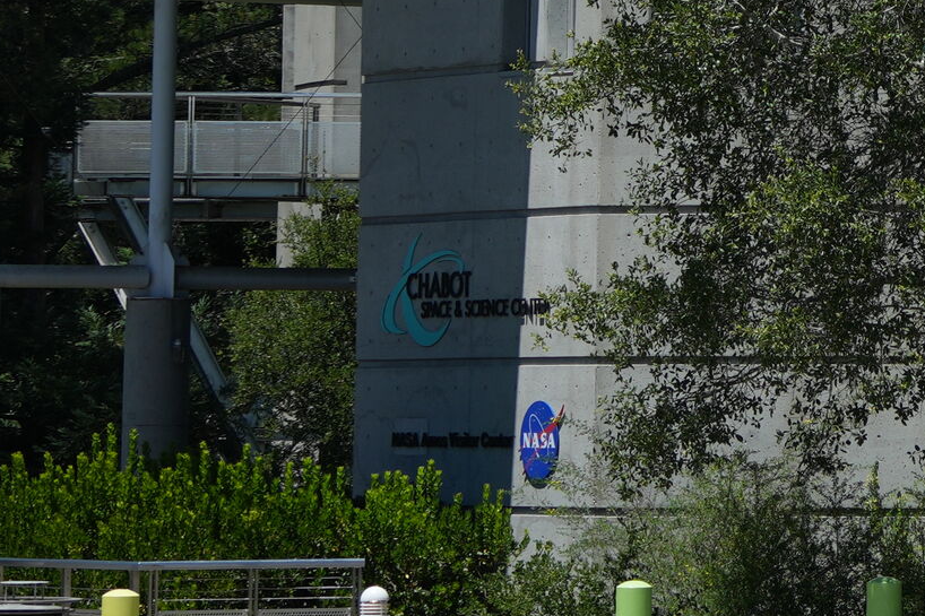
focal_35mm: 264
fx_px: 6782
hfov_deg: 7.6
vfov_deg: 5.2
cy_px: -215
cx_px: 1701
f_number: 4.5
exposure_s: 1/1000
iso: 125
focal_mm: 50
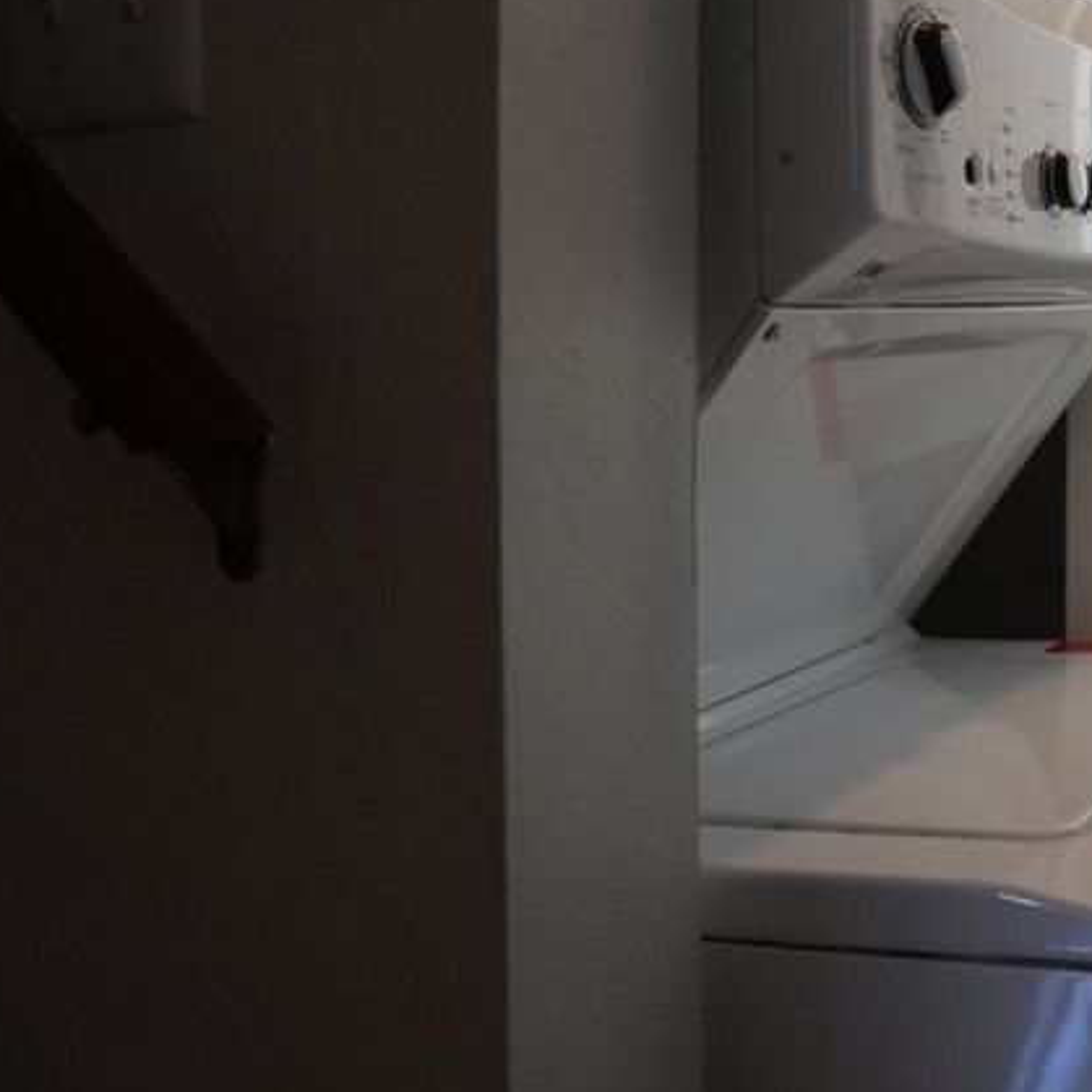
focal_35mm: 52
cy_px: 331
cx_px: 1128
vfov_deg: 32.4
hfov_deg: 30.2
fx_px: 1856
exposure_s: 1/160
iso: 1600
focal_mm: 25
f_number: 3.2
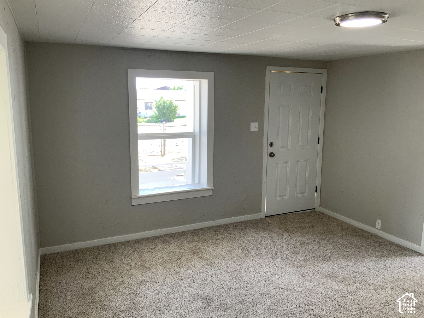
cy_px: 159
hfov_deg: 61.7
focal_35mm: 29
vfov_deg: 48.2
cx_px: 212
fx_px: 355
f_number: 1.8
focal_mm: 3
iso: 50
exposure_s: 1/120
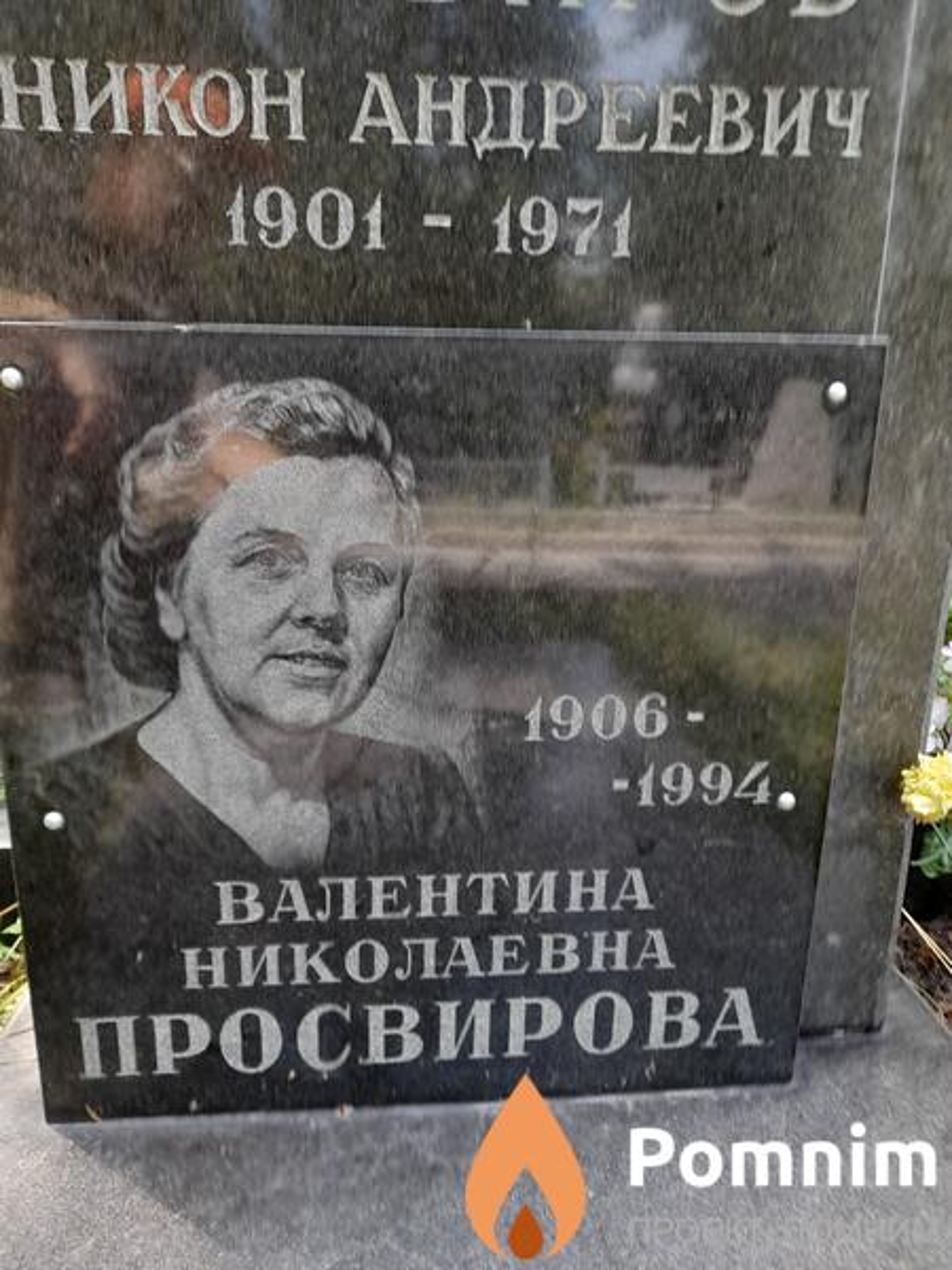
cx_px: 476
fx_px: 917
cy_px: 635
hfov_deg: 54.9
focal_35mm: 25
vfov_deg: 69.4
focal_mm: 4.6
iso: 20
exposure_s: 1/50
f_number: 2
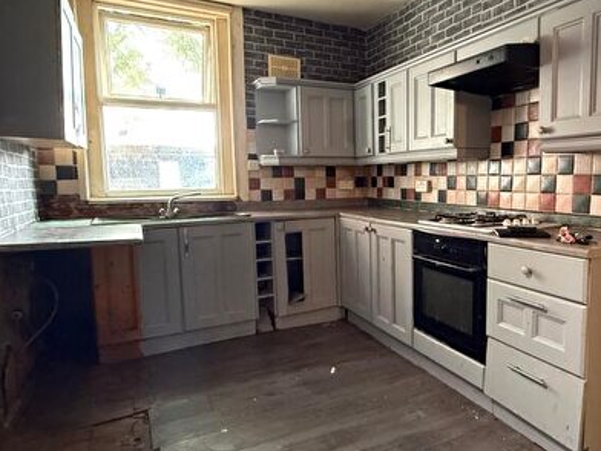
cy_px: 222
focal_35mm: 25
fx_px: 434
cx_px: 363
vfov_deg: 54.9
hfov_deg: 68.6
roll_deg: +0.7
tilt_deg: -9.3
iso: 800
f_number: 2.2
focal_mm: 2.22
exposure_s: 1/60
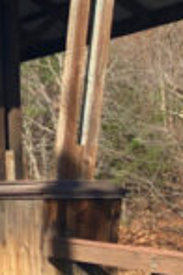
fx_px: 999
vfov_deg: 15.4
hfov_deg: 9.6
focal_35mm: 131
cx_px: -211
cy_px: 0
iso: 20
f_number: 1.8
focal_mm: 3.99
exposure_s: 1/941
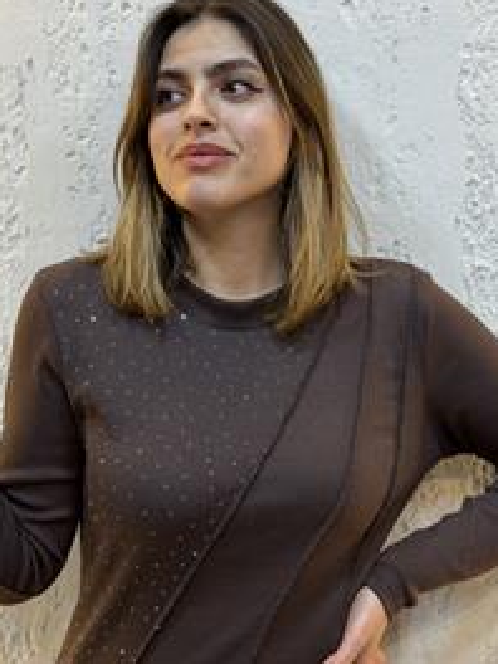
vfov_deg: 26.0
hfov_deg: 19.6
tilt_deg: -7.4
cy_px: 381
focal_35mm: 75
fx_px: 1439
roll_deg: +1.4
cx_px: 224
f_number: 1.78
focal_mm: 6.76
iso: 80
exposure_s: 1/100
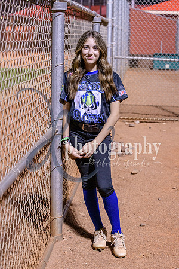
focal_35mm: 70
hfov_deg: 19.5
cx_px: 90
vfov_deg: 28.8
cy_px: 134
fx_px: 522
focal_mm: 70
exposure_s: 1/250
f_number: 5
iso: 4000
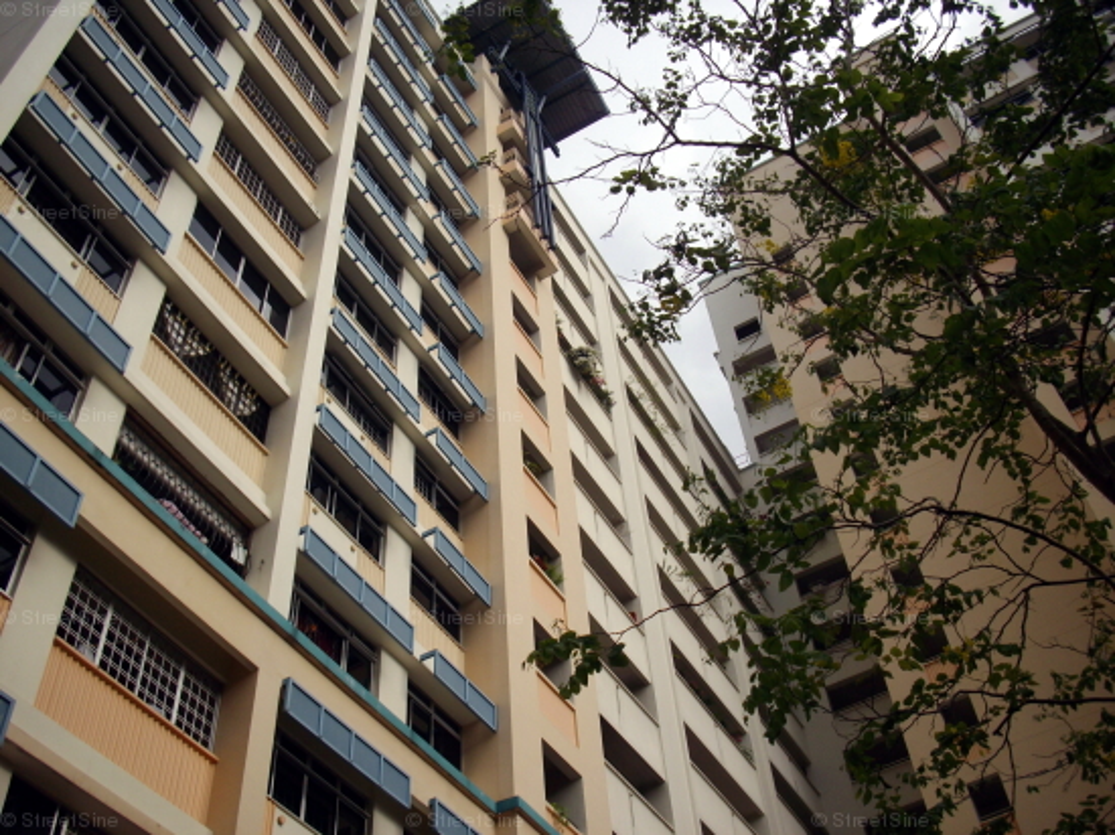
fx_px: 1191
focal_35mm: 37
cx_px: 558
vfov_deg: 38.6
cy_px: 418
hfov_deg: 50.2
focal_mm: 6.2
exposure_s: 1/125
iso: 80
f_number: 5.6
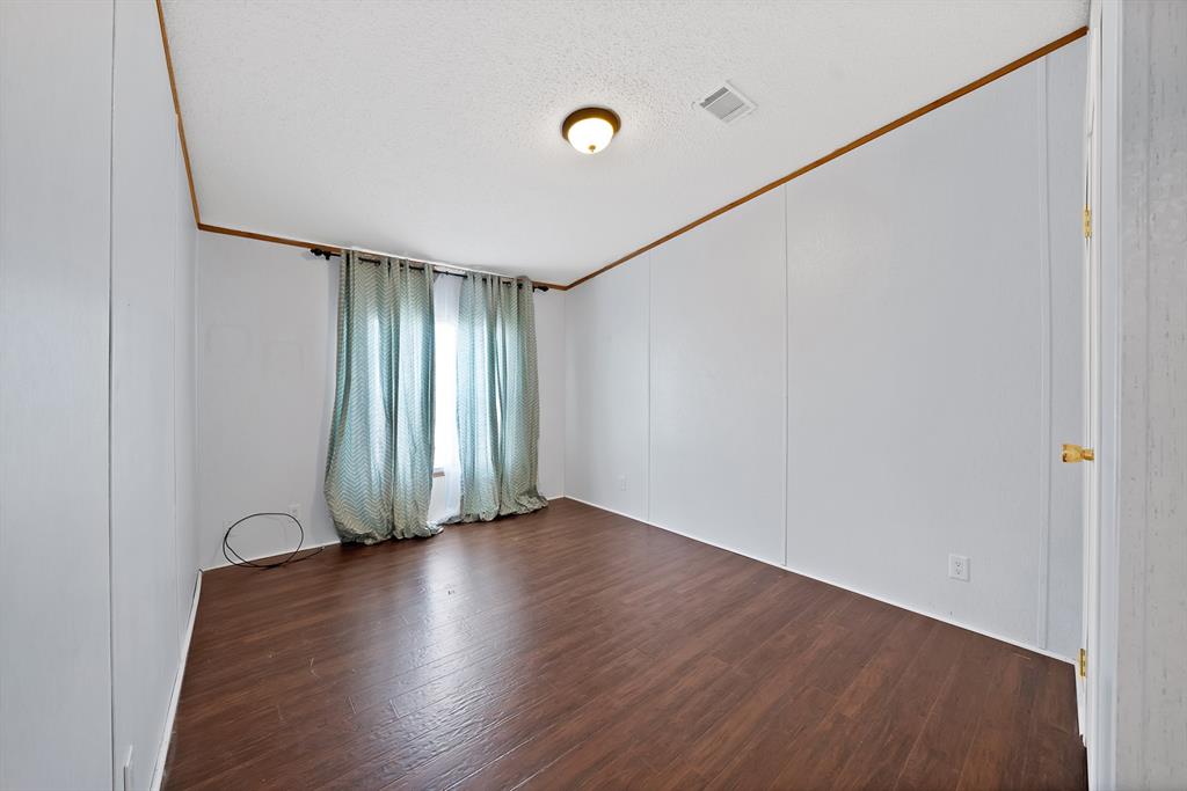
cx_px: 594
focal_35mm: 12
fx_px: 396
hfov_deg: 112.6
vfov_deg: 90.0
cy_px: 396
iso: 640
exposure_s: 1/2
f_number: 8
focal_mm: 12
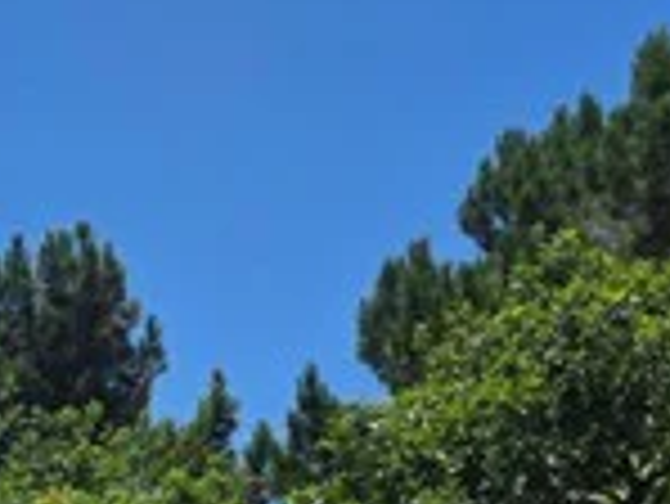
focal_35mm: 158
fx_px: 3061
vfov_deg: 8.7
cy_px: 1138
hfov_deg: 9.8
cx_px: -1277
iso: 80
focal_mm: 6.3
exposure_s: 1/5958
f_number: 1.7
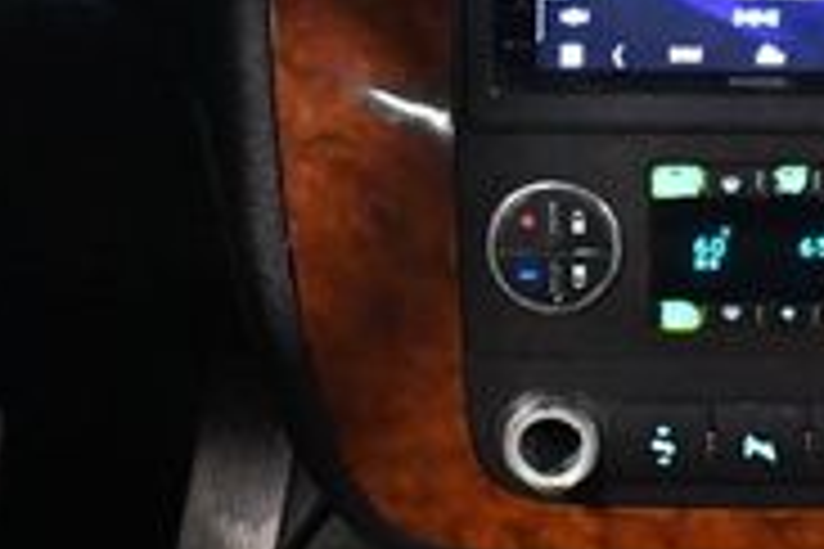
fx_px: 2884
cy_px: -54
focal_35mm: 126
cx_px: 765
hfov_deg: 16.0
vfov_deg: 10.7
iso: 8000
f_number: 3.5
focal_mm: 18
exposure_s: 1/60
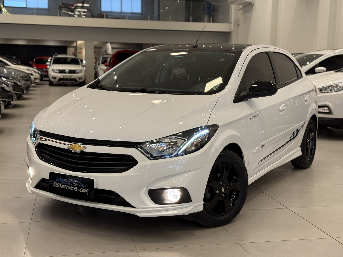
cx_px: 172
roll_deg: -1.5
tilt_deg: -7.4
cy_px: 128
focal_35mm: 48
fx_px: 476
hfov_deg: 39.7
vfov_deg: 30.3
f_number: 1.78
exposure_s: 1/60
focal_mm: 6.76
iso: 100
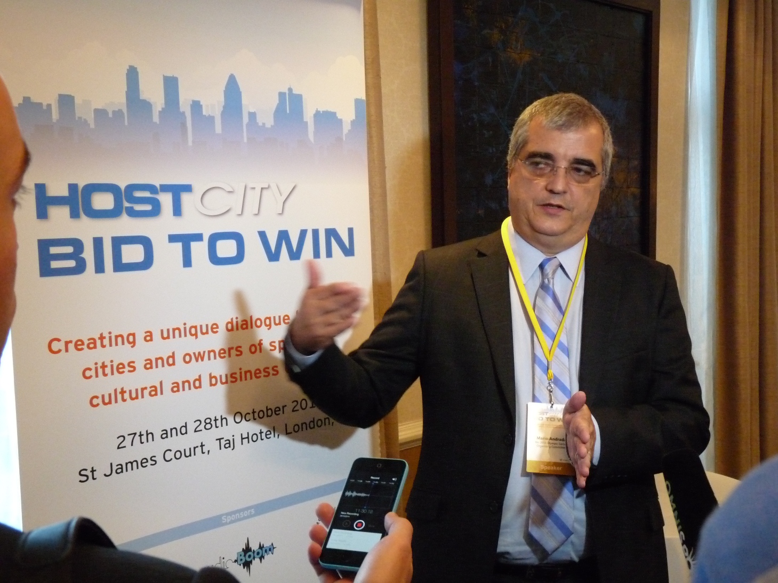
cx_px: 389
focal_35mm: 42
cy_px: 292
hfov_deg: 44.8
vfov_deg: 34.3
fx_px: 944
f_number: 3
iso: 800
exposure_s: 1/30
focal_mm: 7.4
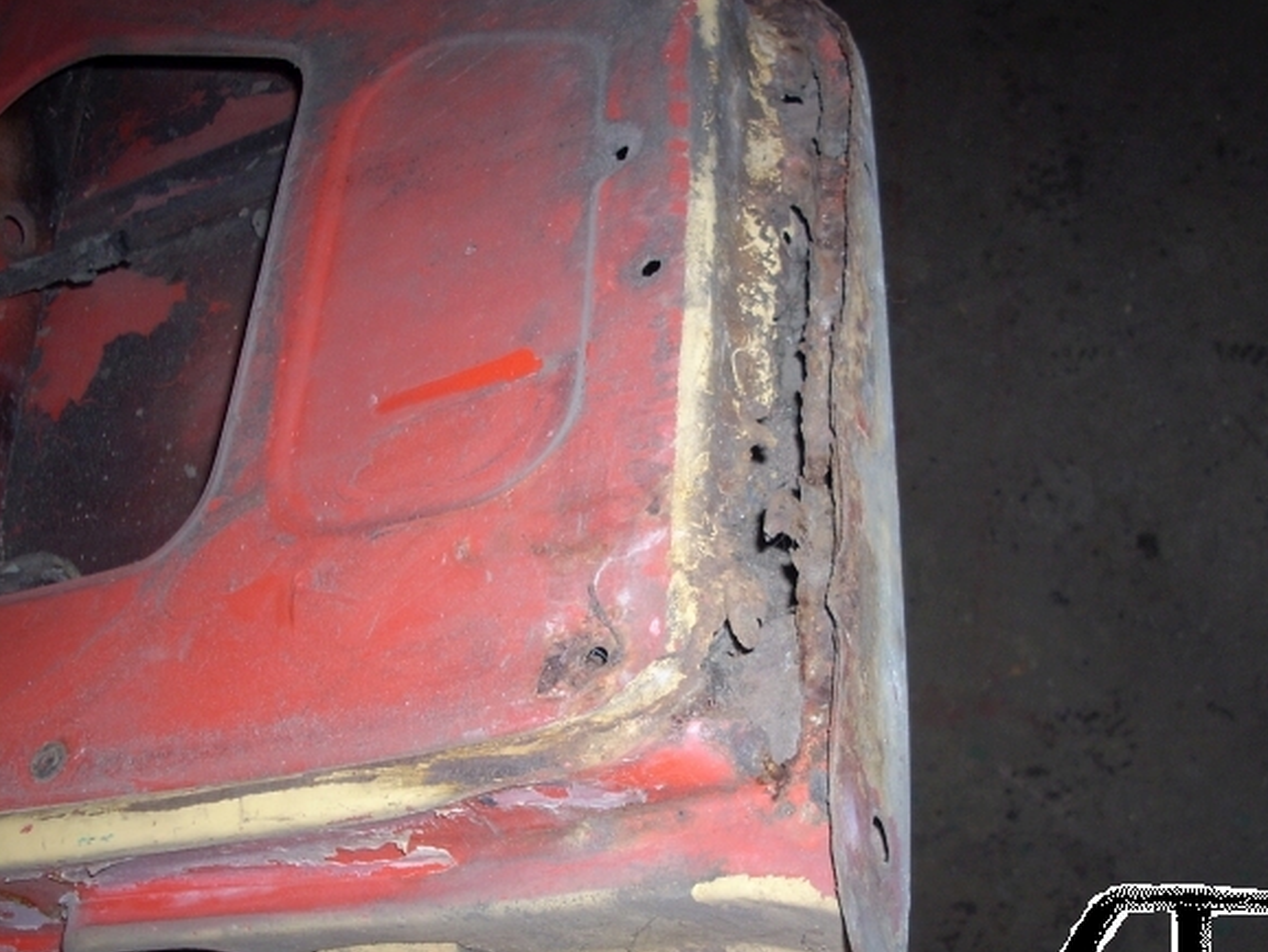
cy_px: 539
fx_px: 1759
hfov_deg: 39.6
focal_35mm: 48
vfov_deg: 30.3
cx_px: 663
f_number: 2.8
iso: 64
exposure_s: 1/60
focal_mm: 6.2
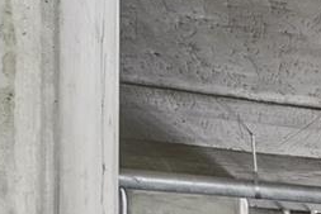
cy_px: 465
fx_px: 929
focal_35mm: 104
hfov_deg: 11.0
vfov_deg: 11.5
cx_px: 999
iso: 500
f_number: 8
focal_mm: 11
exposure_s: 1/2
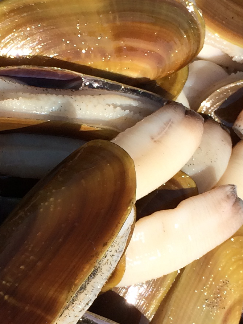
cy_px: 241
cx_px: 33
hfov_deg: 13.9
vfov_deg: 18.4
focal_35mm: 106
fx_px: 992
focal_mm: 4.15
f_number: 2.2
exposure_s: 1/2283
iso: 32
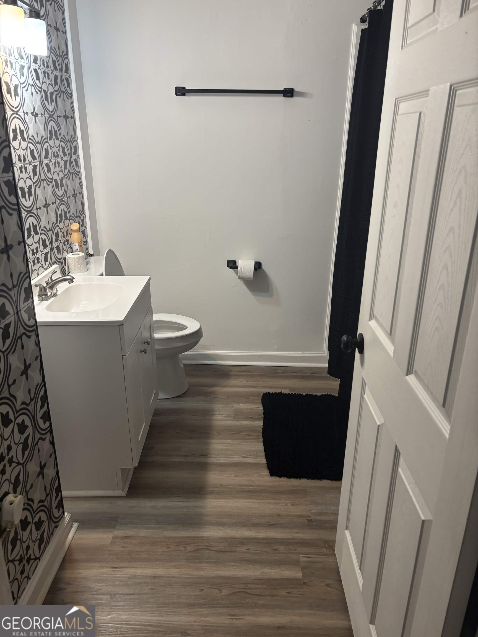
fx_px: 479
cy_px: 318
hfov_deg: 53.1
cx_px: 239
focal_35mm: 26
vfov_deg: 67.3
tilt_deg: -19.7
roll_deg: -1.0
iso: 125
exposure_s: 1/60
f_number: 1.6
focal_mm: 5.96
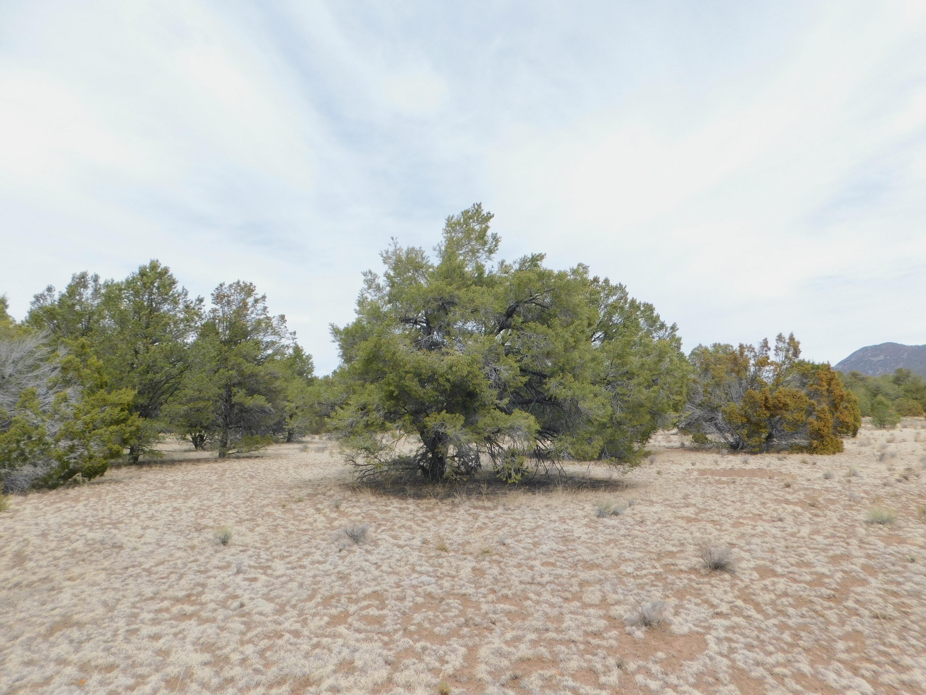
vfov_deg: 58.9
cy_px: 348
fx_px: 615
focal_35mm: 23
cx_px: 463
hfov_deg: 73.9
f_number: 3
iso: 125
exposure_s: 1/1250
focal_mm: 4
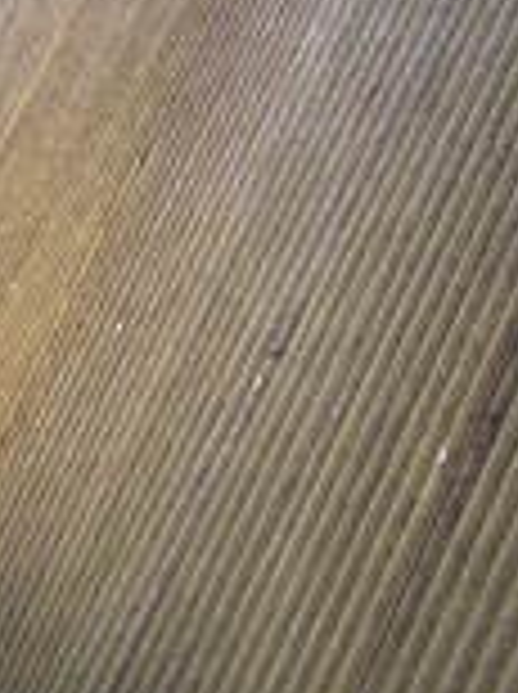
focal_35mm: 91
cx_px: 153
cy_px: 144
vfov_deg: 21.3
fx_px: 1821
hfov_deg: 16.1
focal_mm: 5.8
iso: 80
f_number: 2.8
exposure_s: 1/160
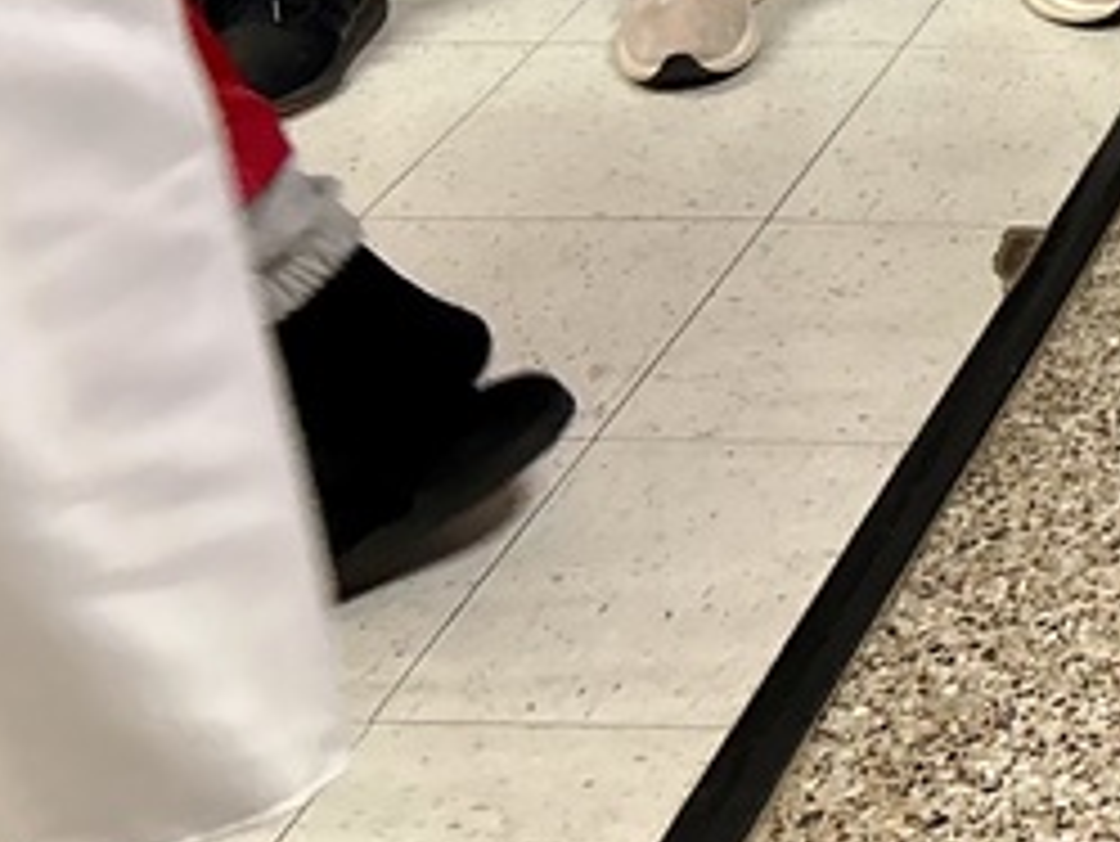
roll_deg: -0.2
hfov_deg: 15.6
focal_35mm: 107
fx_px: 3464
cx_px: 2051
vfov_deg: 12.4
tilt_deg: -12.0
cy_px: -788
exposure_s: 1/60
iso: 125
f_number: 1.5
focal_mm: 5.7
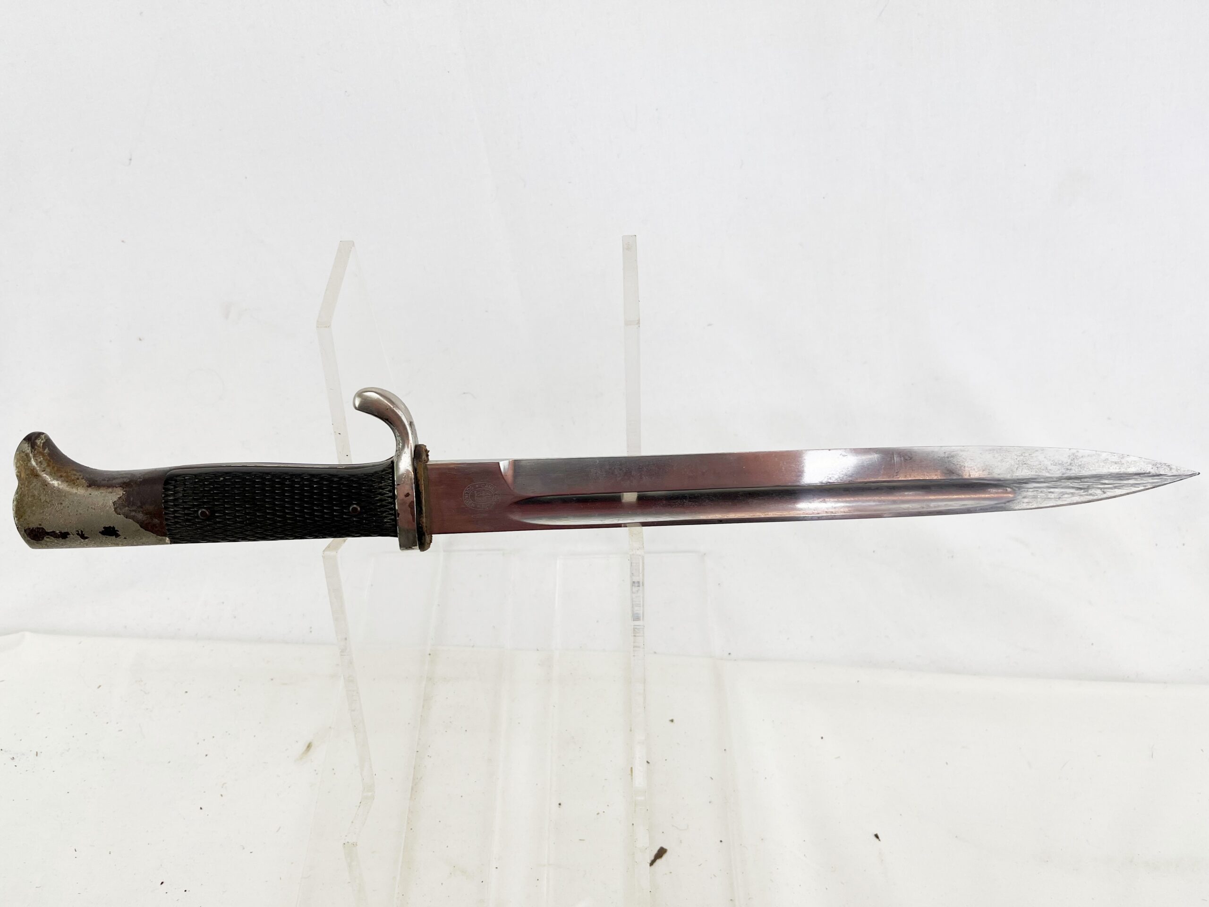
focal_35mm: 26
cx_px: 604
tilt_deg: -48.1
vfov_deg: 53.1
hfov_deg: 67.3
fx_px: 908
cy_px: 454
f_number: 1.6
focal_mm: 5.1
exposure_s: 1/355
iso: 50
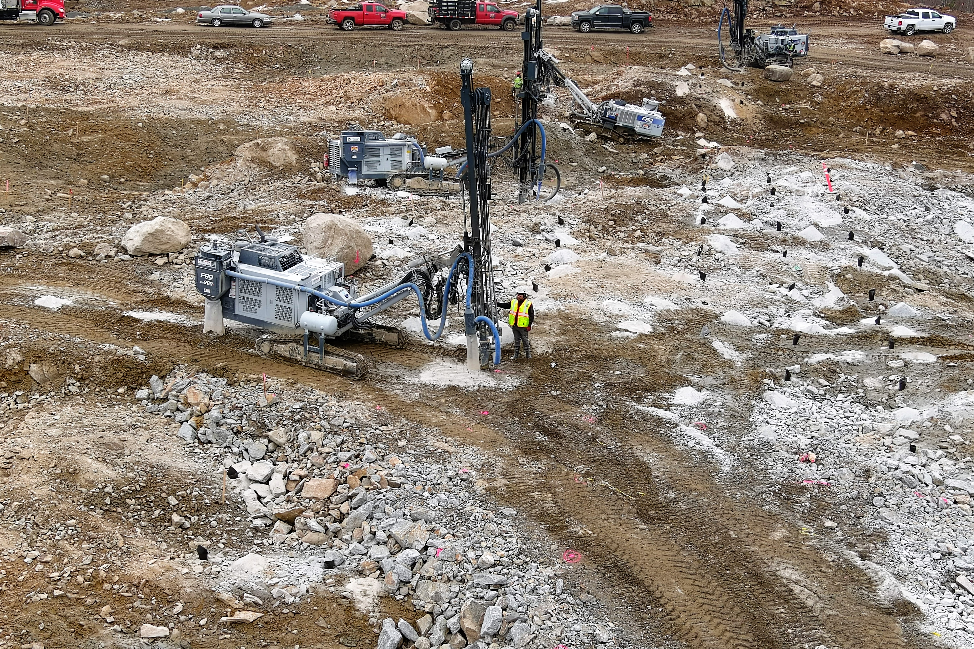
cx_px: 487
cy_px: 324
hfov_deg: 63.7
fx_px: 785
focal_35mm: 29
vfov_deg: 45.0
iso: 100
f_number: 2.8
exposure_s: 1/500
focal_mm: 10.57
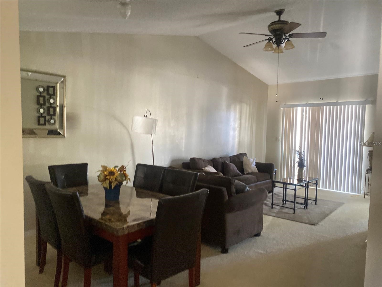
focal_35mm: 26
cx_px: 191
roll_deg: -1.2
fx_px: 287
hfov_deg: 67.3
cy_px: 144
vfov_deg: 53.1
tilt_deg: -1.0
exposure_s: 1/33
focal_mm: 4.25
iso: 640
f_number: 1.8
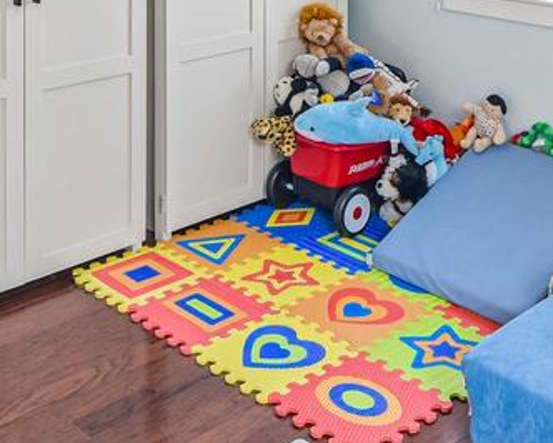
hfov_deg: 32.9
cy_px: -153
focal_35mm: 57
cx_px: 320
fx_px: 933
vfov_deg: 23.2
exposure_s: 1/100
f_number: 8
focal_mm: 14
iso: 100
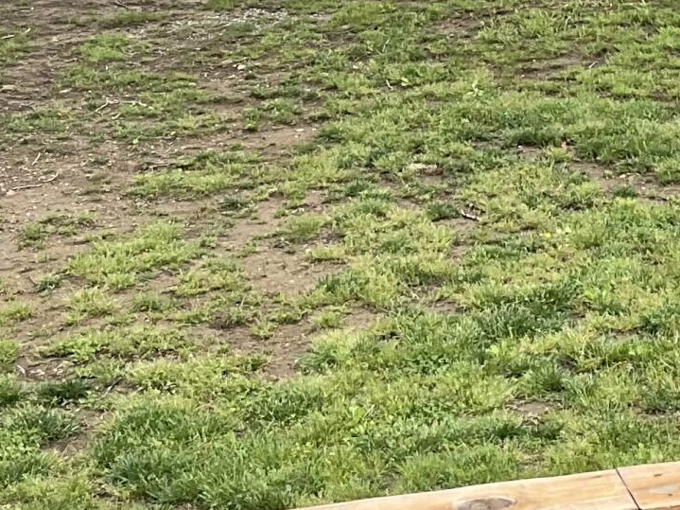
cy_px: -23
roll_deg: +3.2
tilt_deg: -7.3
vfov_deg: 12.1
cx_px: 582
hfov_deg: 16.1
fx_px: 2377
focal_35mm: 121
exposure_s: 1/650
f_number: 1.8
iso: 16
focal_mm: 3
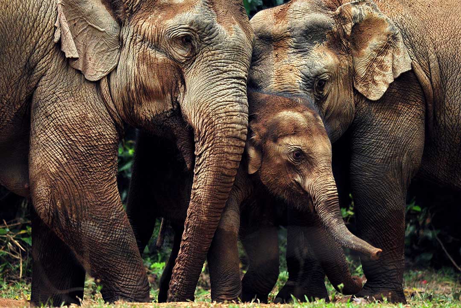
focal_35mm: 450
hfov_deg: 4.6
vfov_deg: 3.1
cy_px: 154
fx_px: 5762
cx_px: 230
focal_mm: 300
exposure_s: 1/200
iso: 500
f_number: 4
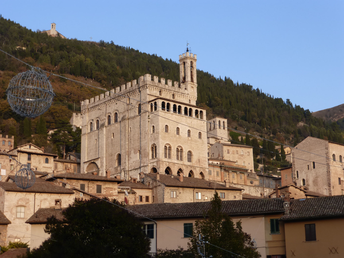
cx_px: 172
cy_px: 129
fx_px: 616
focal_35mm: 62
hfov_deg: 31.2
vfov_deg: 23.7
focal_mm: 11
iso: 100
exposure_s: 1/160
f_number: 4.8
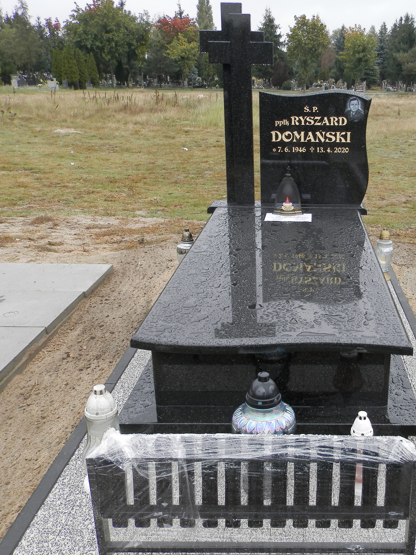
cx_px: 314
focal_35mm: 34
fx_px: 545
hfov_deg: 40.6
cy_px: 282
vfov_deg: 54.0
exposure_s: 1/80
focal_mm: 4.5
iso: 80
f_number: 3.1
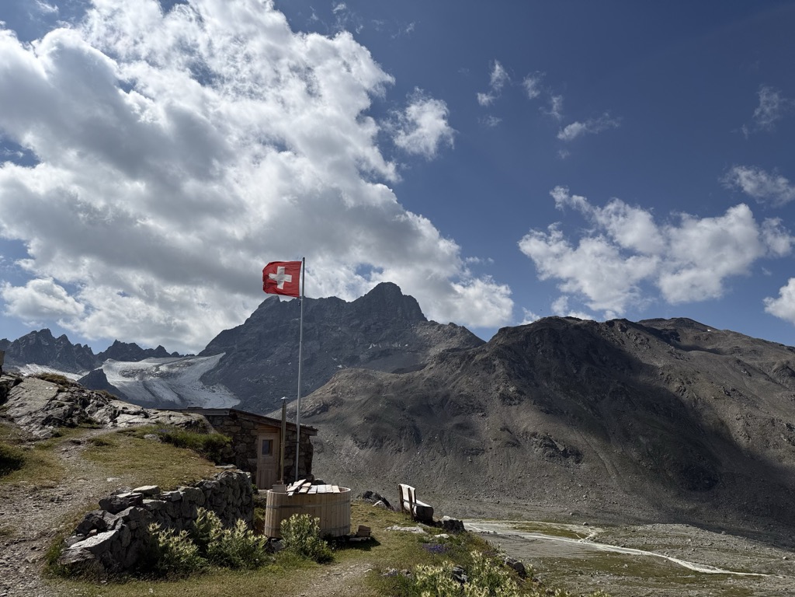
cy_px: 298
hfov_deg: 71.6
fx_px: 551
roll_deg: +1.5
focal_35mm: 24
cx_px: 398
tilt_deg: +14.9
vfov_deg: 56.8
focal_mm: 6.76
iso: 80
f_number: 1.78
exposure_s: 1/11905
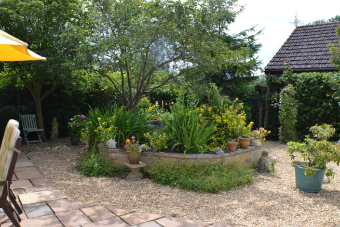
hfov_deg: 53.1
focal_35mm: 36
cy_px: 114
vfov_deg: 36.9
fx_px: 340
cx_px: 170
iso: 100
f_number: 6.3
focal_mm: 24
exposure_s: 1/160
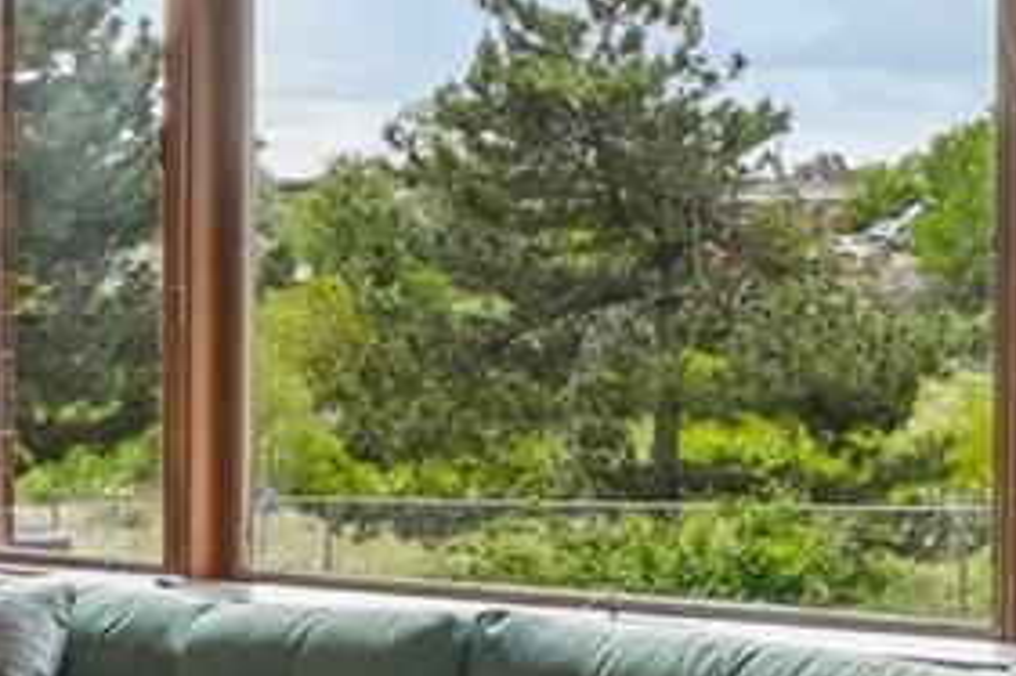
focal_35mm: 94
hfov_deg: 21.0
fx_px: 2647
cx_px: -11
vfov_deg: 14.6
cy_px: 361
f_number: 8
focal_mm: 11
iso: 500
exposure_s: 1/20
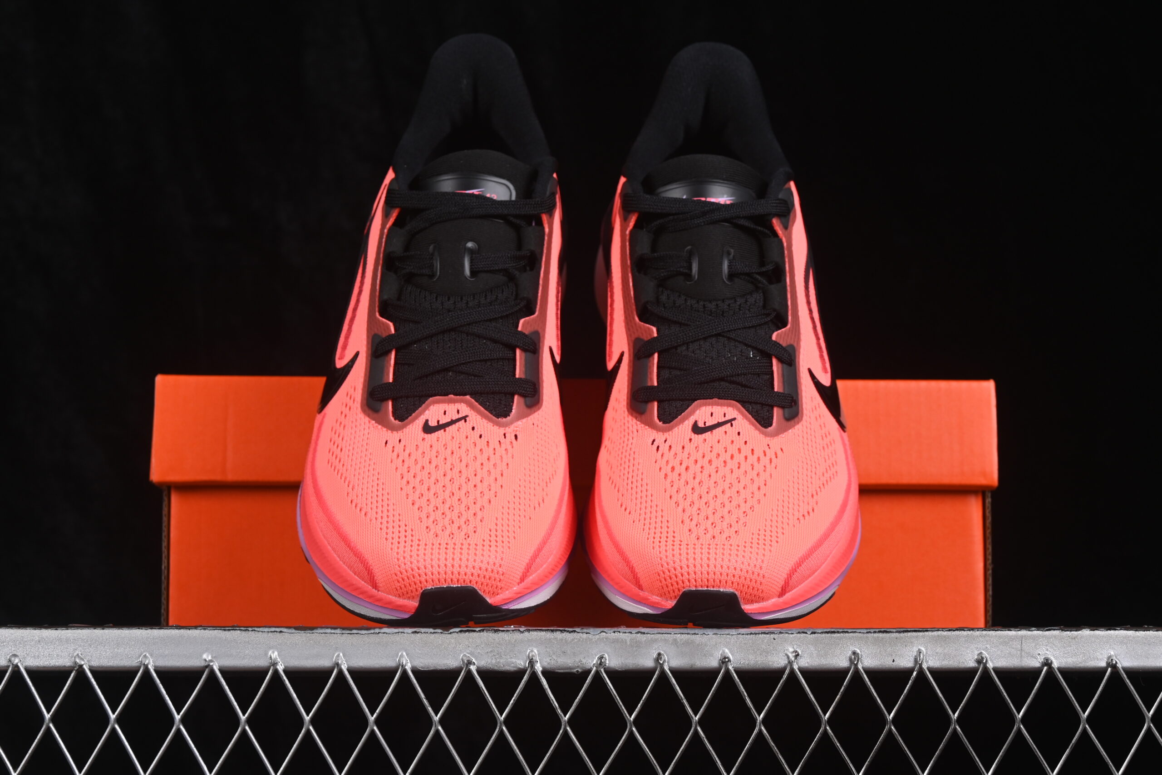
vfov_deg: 18.2
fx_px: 2421
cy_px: 388
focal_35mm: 75
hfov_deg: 27.0
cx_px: 581
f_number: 8
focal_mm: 50
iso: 160
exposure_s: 1/80
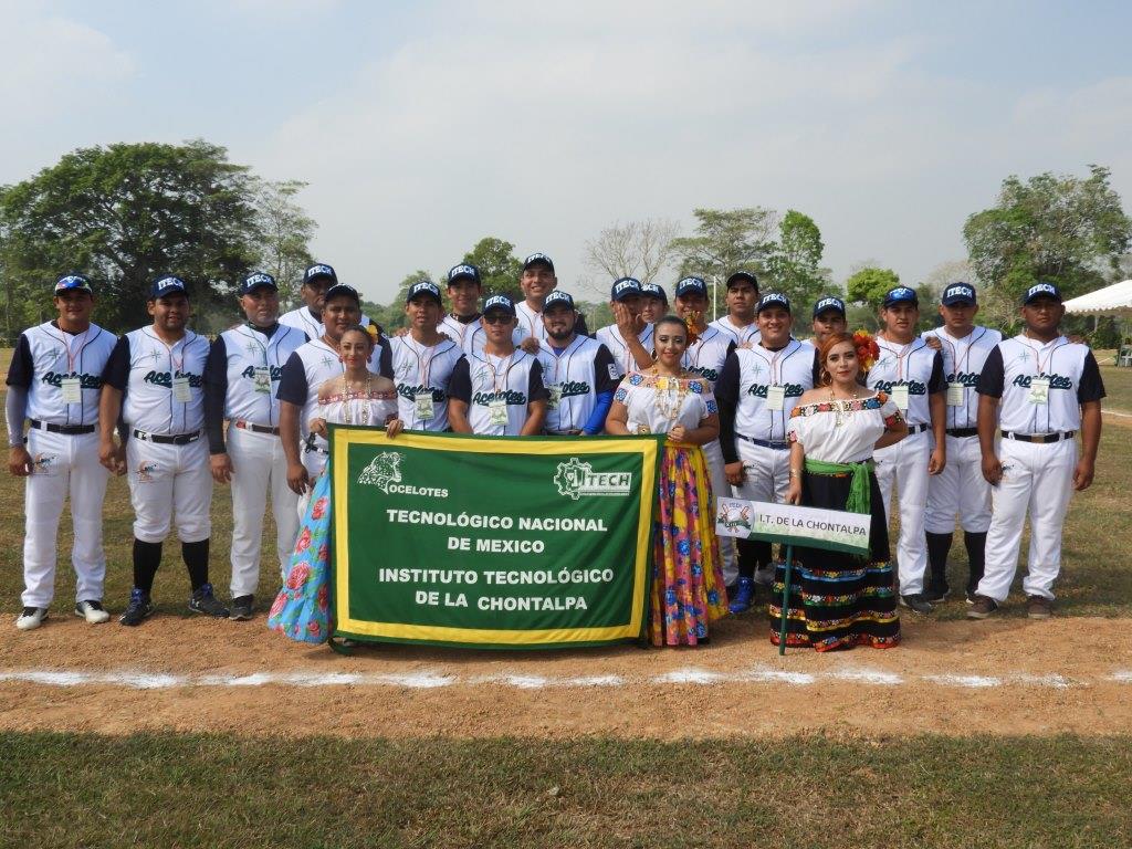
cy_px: 424
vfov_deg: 40.7
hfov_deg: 52.6
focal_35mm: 35
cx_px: 566
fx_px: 1145
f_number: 3.8
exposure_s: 1/1000
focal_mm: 6.3
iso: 100
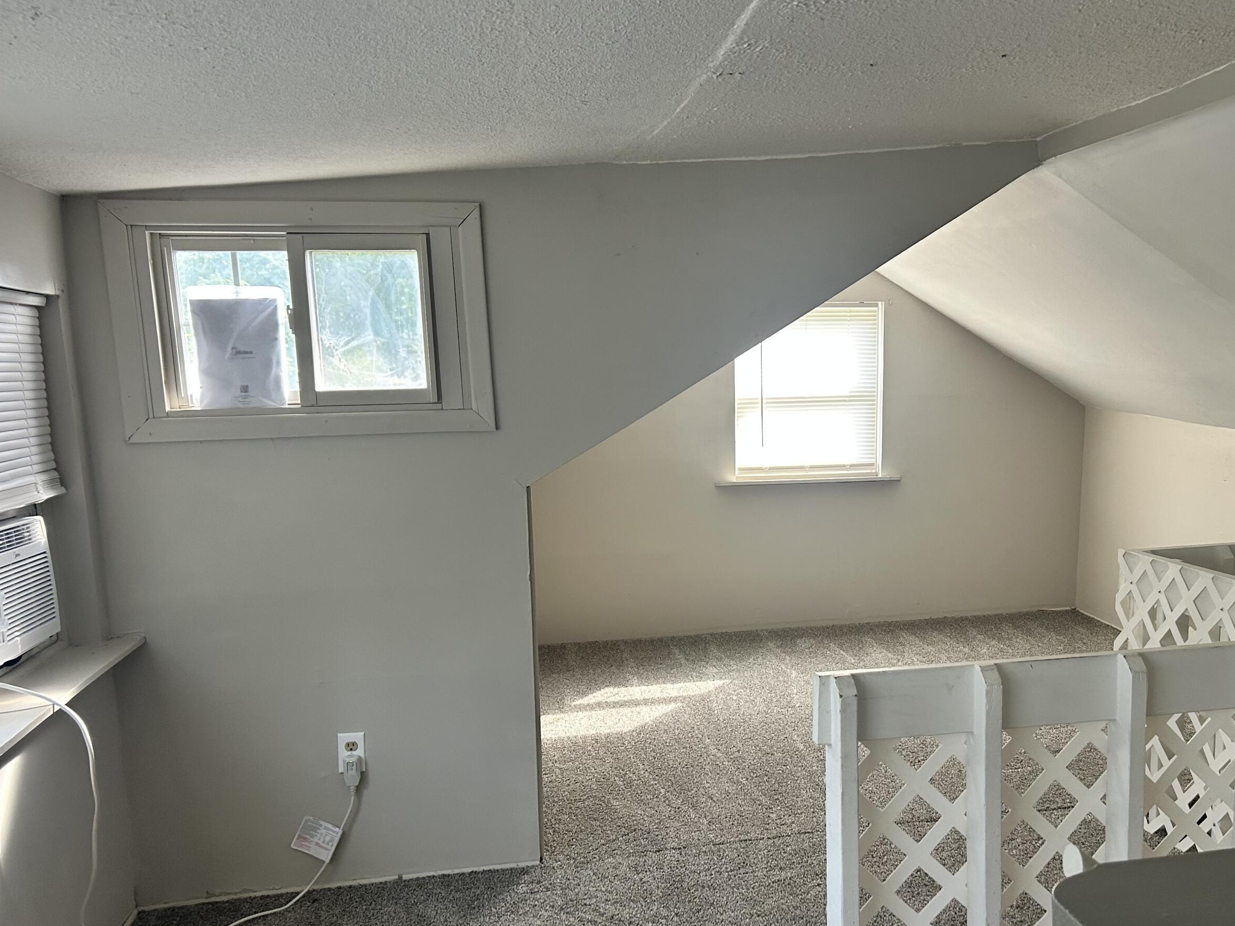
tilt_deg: -10.3
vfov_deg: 42.8
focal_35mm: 33
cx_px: 756
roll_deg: +0.4
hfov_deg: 54.8
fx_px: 1177
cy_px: 551
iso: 125
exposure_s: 1/91
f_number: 1.5
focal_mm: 5.7
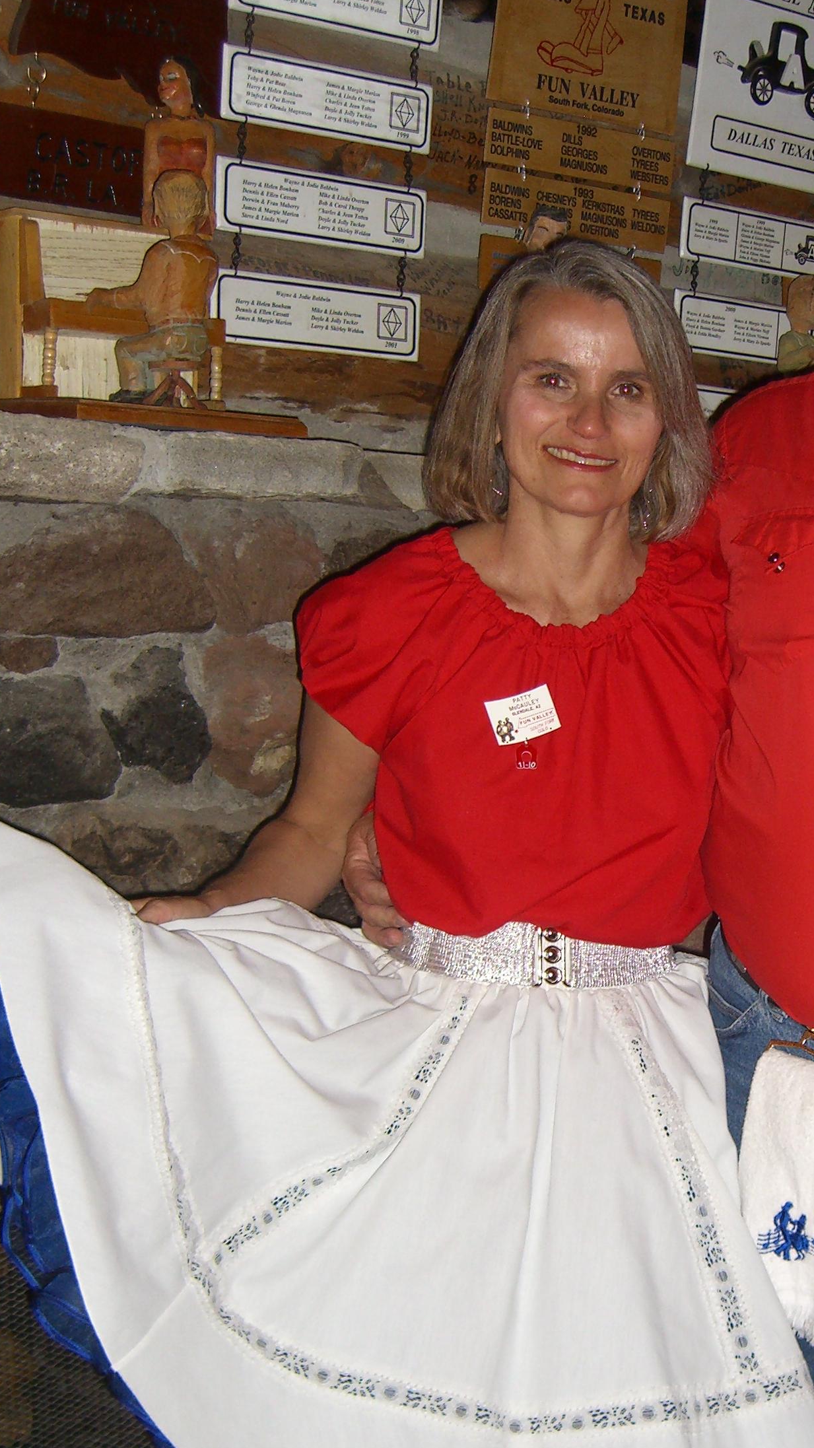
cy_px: 893
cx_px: 667
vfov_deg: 35.8
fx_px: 2226
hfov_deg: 20.5
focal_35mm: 58
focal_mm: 7.9
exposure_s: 1/60
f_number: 2.8
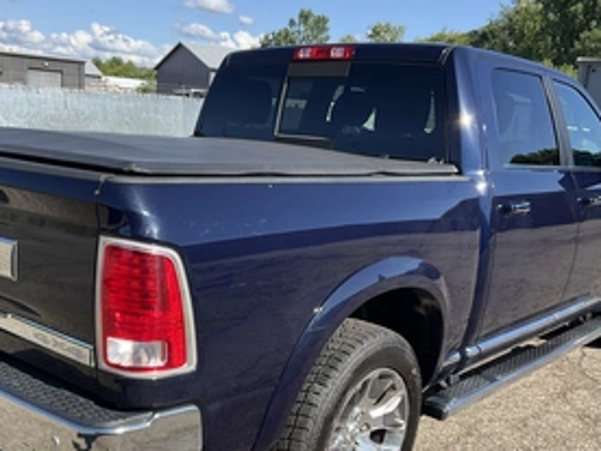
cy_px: 281
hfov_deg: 44.7
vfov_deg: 34.2
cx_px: 257
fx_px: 729
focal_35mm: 42
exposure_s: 1/1055
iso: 25
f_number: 1.8
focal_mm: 3
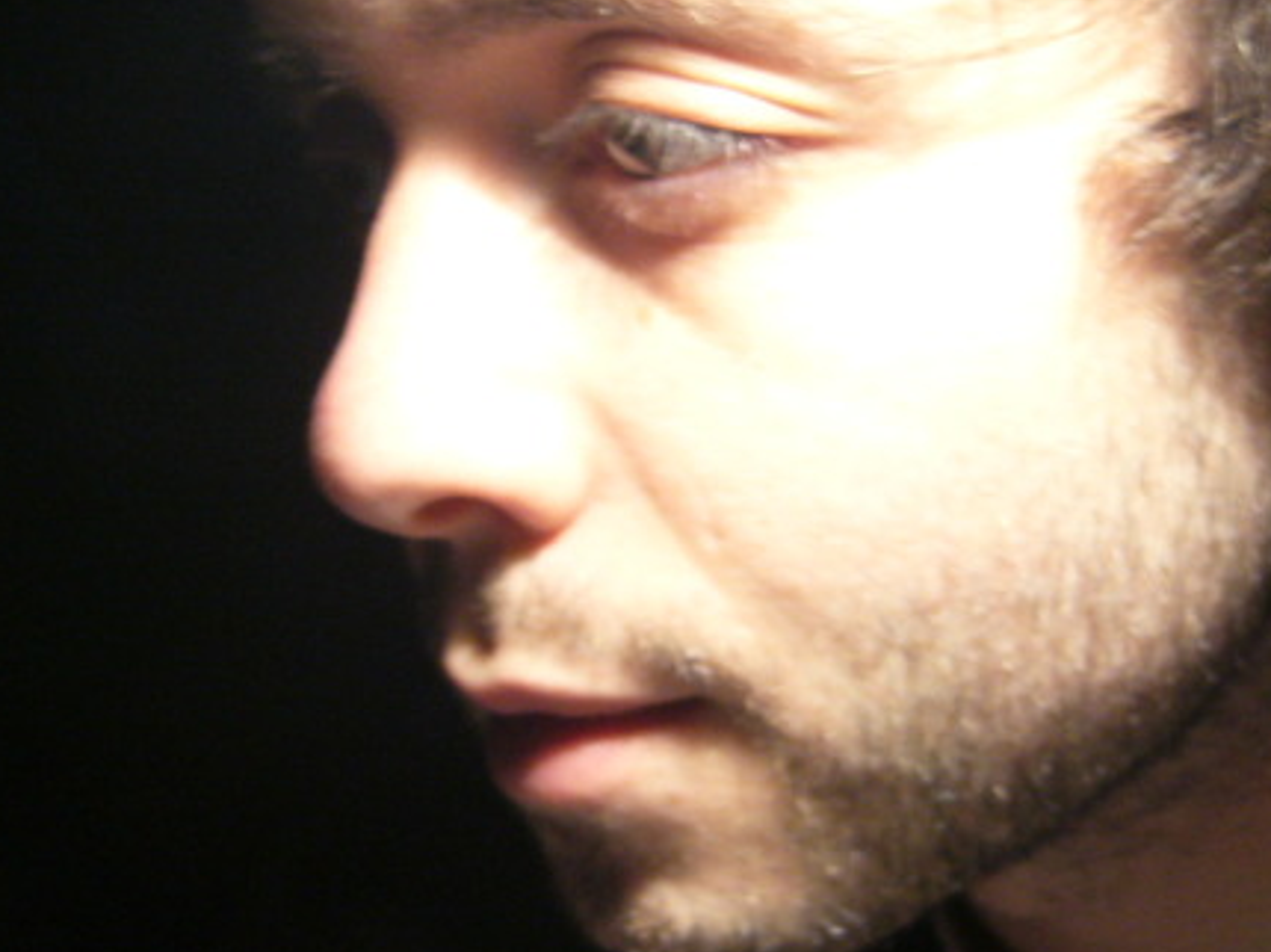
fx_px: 2092
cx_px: 570
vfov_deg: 25.6
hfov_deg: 33.8
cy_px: 492
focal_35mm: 57
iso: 200
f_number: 2.8
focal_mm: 5.8
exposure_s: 1/25
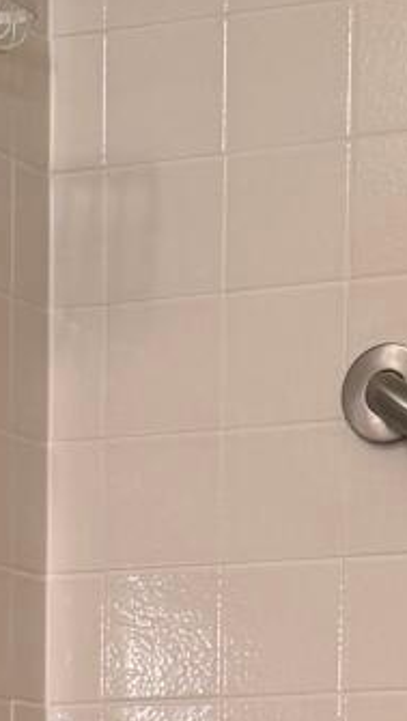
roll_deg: -0.1
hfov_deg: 7.8
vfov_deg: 12.4
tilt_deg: -6.9
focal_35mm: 156
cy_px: 1349
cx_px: 71
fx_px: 2986
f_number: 1.78
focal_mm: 6.76
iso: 125
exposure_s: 1/60
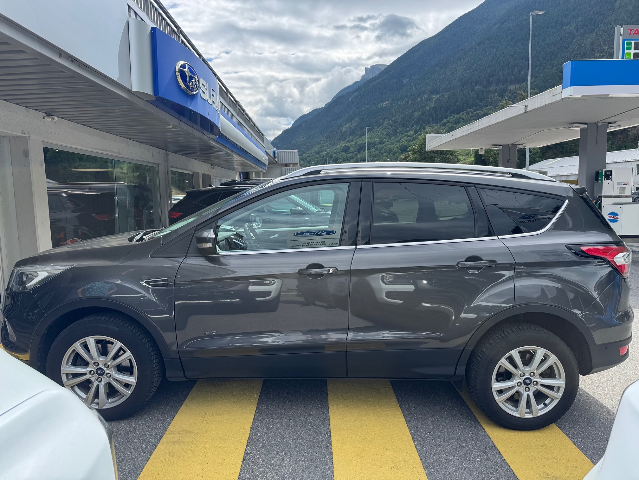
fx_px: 443
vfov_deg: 56.8
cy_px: 240
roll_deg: +1.2
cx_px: 320
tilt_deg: -4.7
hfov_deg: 71.6
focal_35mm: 24
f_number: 1.78
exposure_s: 1/1980
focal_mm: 6.76
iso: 80
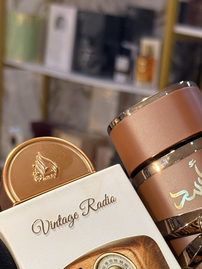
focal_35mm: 86
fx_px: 669
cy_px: 235
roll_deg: -9.1
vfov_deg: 22.3
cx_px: 157
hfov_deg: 17.1
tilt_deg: -18.3
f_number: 1.78
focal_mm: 6.76
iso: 160
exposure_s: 1/50
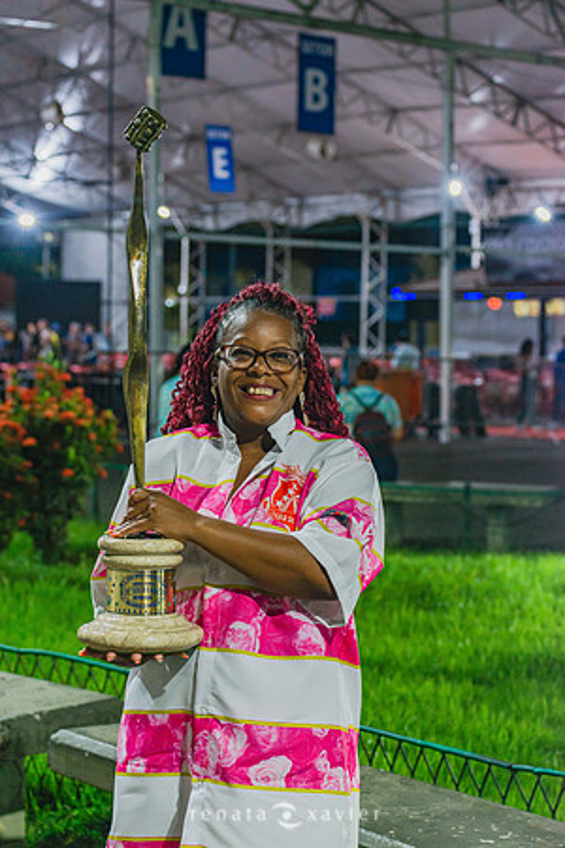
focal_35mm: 78
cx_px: 282
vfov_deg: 26.0
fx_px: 1836
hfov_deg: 17.5
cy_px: 424
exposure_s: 1/125
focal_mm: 78
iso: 1000
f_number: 5.6
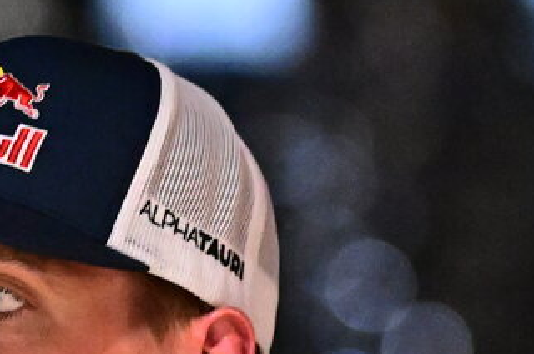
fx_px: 5004
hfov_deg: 6.1
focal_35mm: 338
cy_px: 436
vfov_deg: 4.0
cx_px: -122
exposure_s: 1/640
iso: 7200
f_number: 1.8
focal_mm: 135
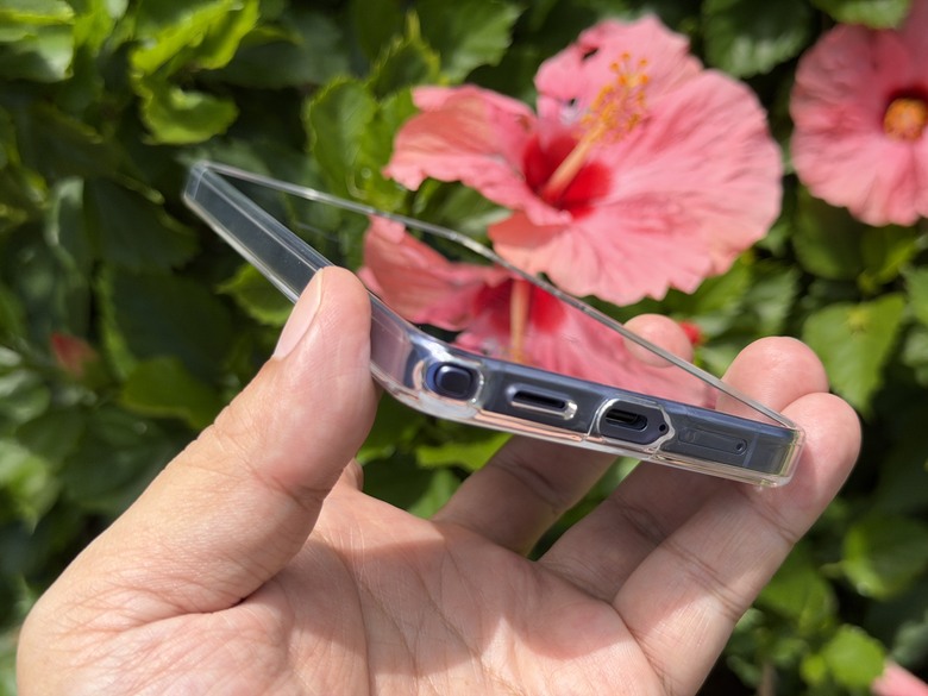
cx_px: 464
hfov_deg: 39.7
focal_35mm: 48
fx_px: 1287
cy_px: 348
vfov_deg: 30.3
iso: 64
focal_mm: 6.76
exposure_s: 1/3704
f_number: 1.78
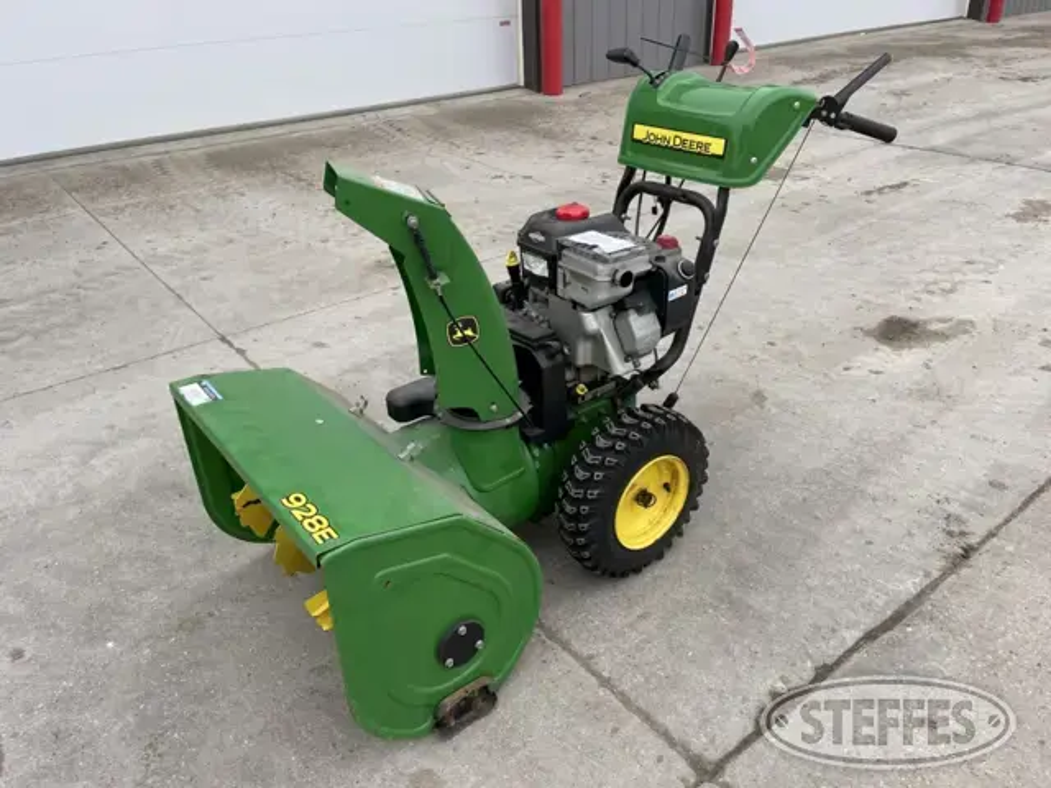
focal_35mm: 26
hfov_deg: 67.3
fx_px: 789
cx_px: 526
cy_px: 394
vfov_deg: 53.1
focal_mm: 5.1
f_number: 1.6
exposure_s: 1/472
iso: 32
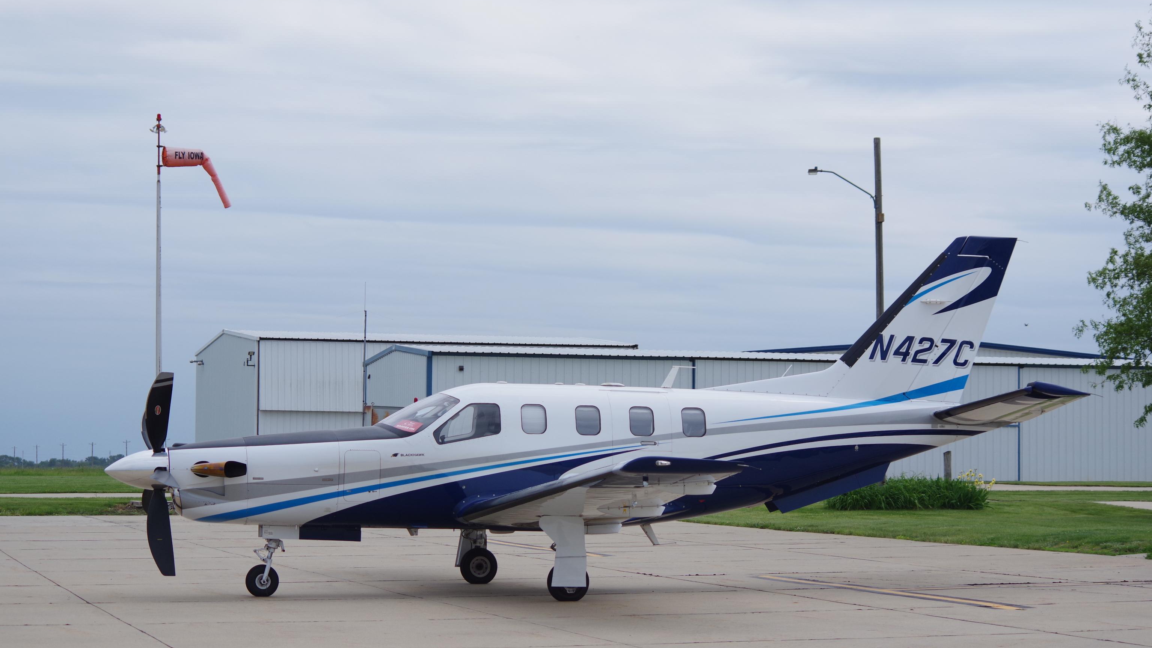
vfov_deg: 14.1
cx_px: 576
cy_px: 313
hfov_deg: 24.7
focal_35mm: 86
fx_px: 2627
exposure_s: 1/1600
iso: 200
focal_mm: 55
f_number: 5.6
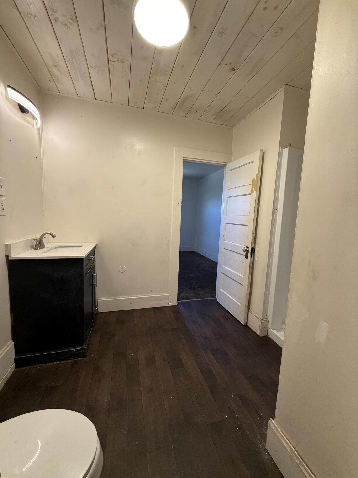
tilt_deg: -5.1
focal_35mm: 14
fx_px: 193
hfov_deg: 85.7
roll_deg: -2.4
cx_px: 179
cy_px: 239
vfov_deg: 102.1
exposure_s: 1/120
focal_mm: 2.22
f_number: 2.2
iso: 250
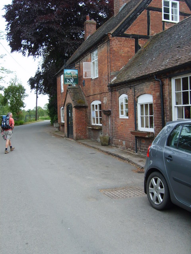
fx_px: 257
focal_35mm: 35
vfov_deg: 52.6
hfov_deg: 40.7
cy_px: 127
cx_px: 96
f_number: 2.8
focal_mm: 5.8
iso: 50
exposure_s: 1/250
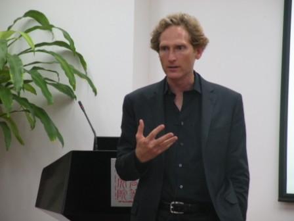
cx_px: 147
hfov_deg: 8.8
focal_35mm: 225
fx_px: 1911
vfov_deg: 6.6
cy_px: 110
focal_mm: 39.8
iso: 400
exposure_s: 1/31
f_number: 4.5
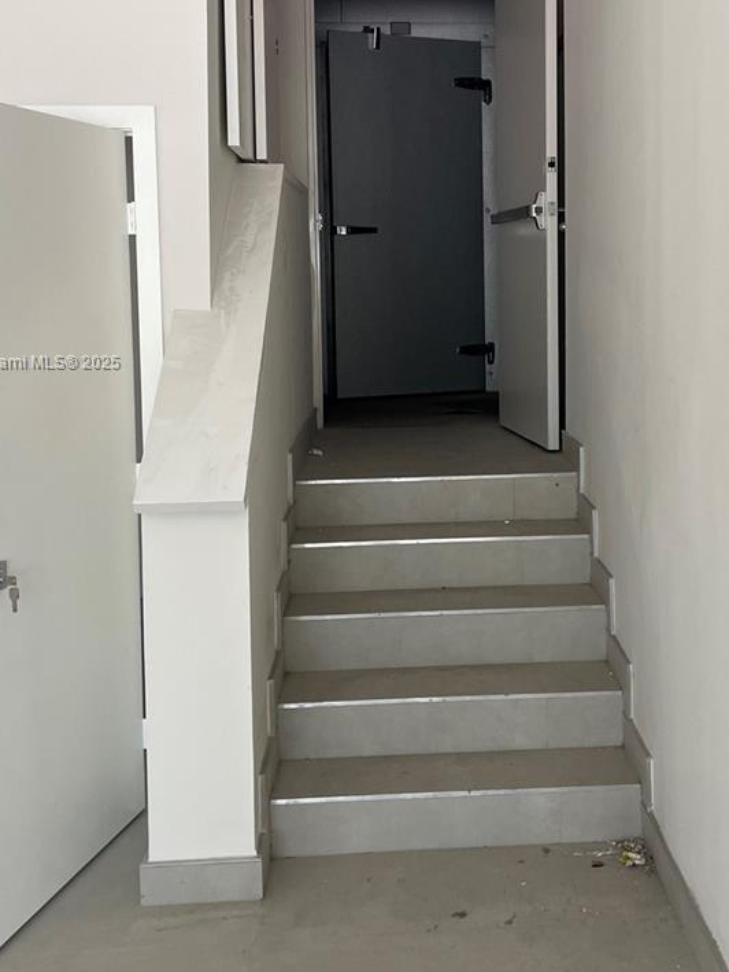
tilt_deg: -3.2
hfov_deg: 32.6
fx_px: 1235
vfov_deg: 42.6
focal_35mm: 44
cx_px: 485
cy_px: 363
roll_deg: +1.5
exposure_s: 1/60
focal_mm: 4.2
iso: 80
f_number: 1.6
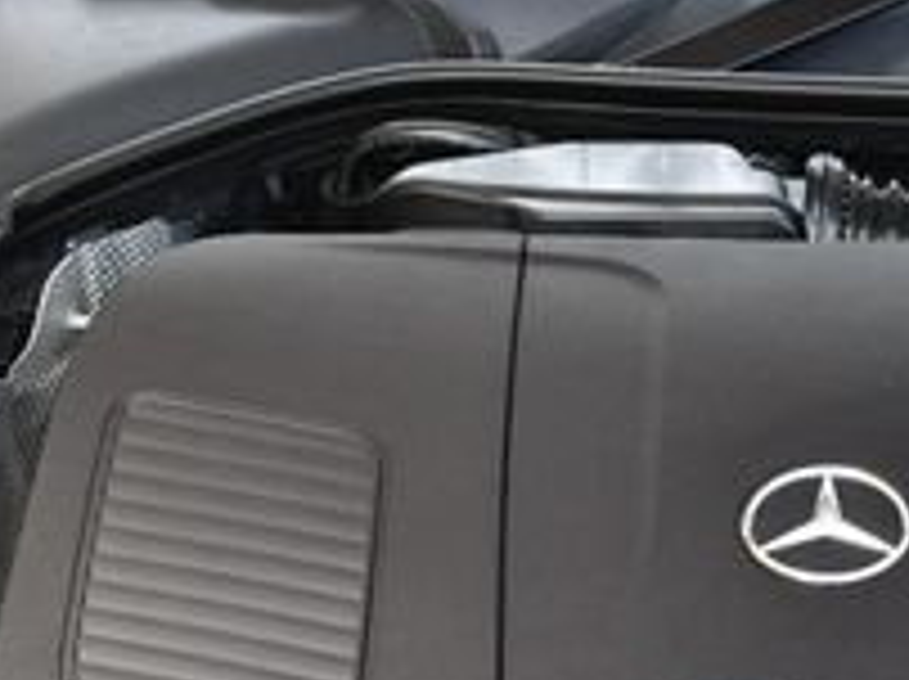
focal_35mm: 122
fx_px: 3200
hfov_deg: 15.9
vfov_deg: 12.0
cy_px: 666
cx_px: 842
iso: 400
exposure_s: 1/250
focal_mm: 20
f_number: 4
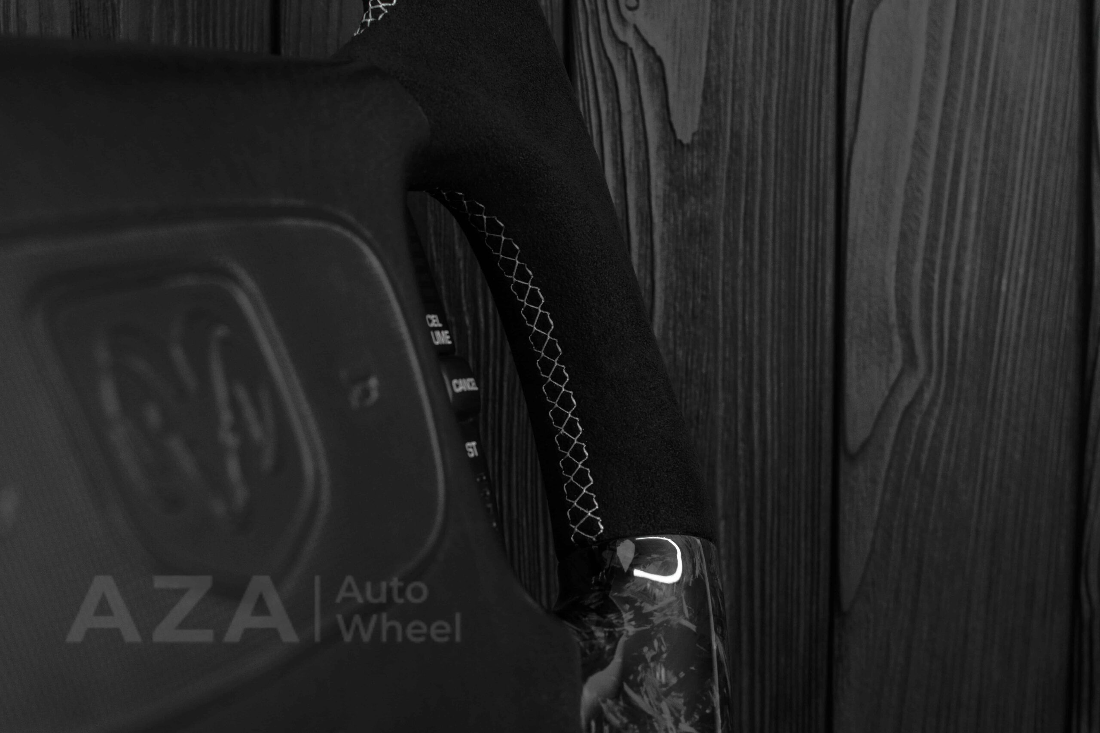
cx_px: 550
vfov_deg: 25.8
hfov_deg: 37.8
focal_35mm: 52
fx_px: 1604
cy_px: 366
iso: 500
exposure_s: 1/125
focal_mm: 35
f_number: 6.3
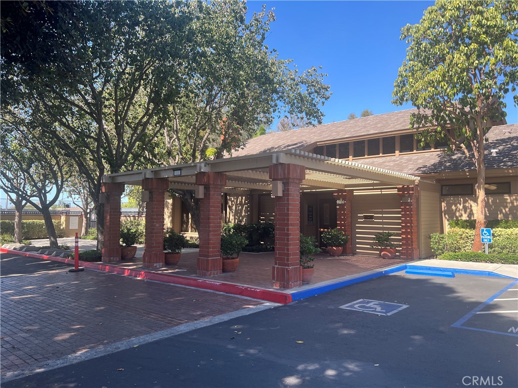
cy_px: 194
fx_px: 389
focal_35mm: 26
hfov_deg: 67.3
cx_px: 259
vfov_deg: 53.1
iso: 50
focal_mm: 5.7
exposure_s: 1/1089
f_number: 1.5
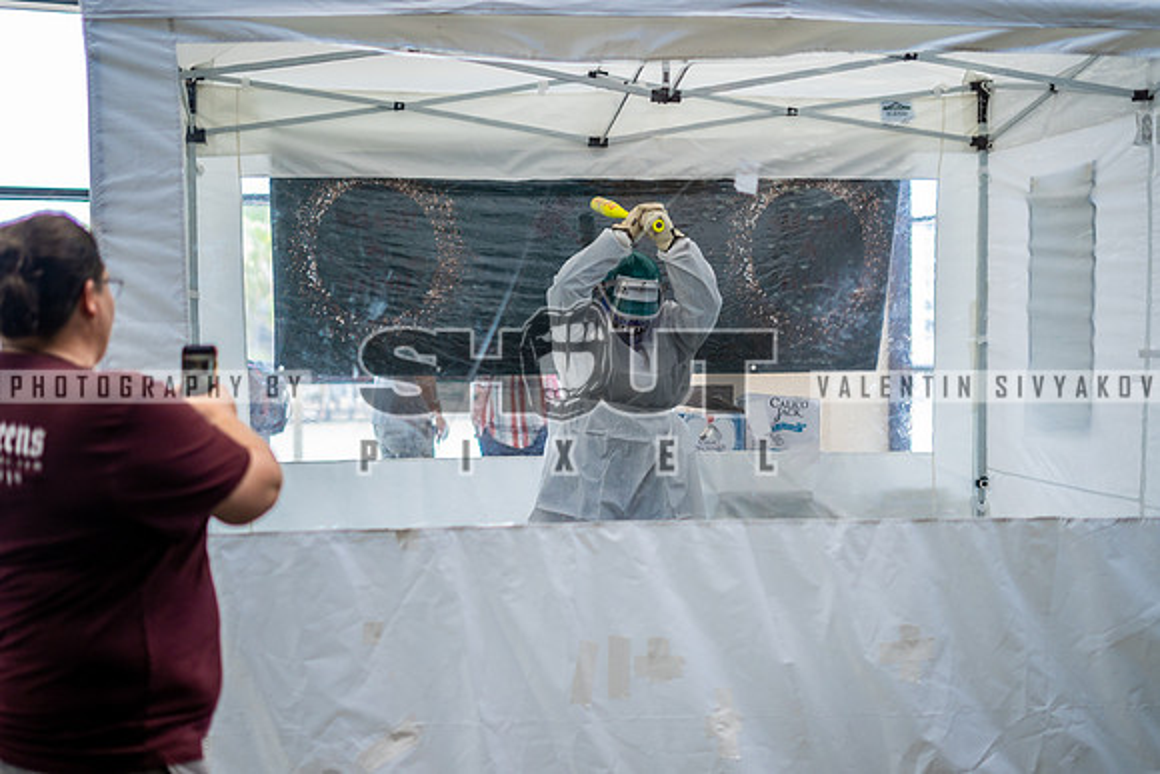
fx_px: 1849
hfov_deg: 34.8
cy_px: 436
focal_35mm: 57
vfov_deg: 23.6
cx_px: 596
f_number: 2
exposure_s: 1/500
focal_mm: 50
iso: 400
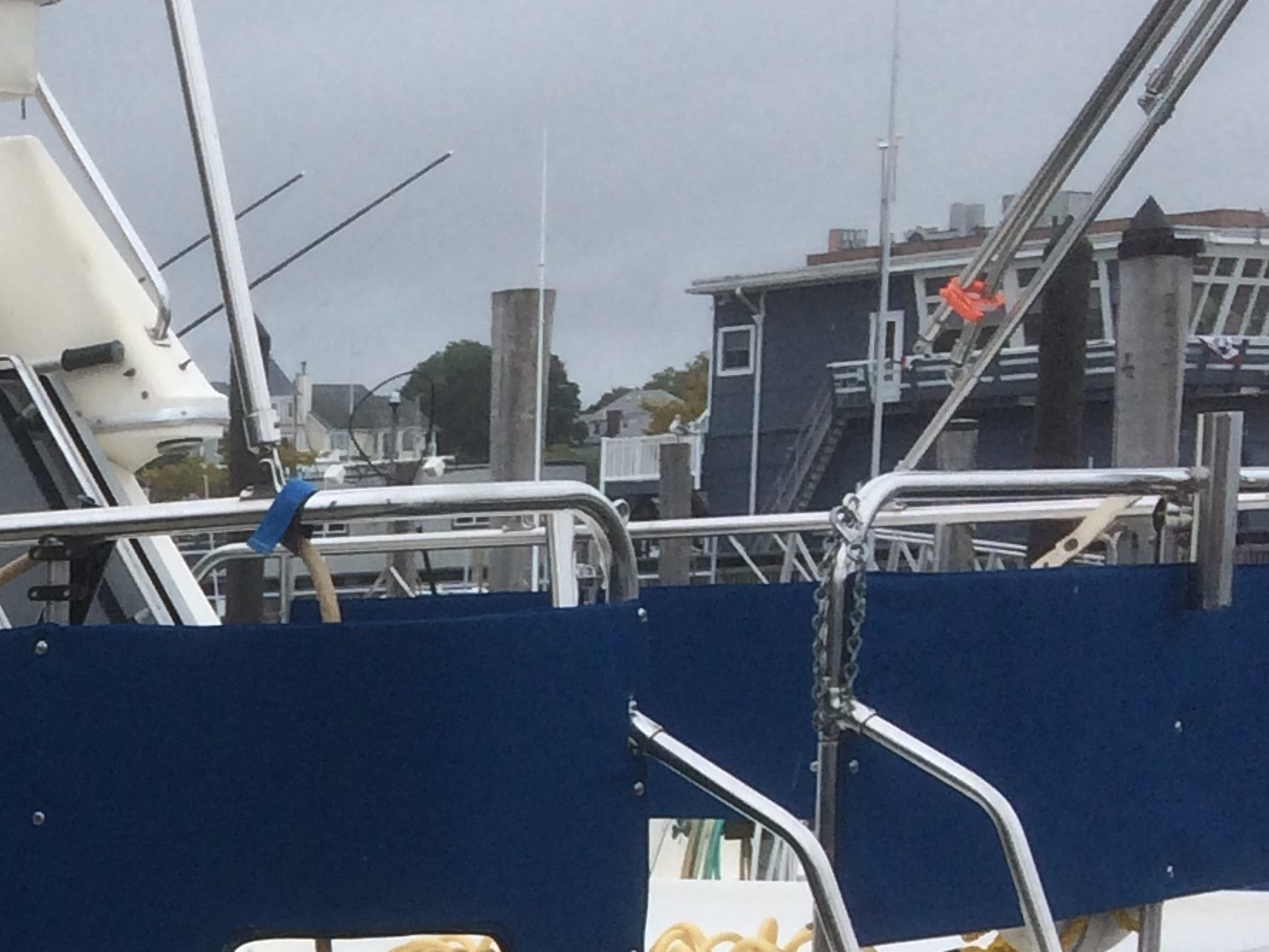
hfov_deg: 16.4
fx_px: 3886
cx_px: -790
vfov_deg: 13.1
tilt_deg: -16.3
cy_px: 1516
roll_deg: +1.8
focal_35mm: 106
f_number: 2.2
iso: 32
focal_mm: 4.15
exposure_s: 1/1282
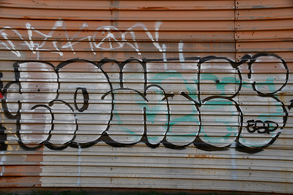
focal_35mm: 42
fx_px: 342
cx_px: 146
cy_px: 98
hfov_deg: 46.4
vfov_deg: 31.9
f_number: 6.3
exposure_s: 1/250
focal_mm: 28
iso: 200
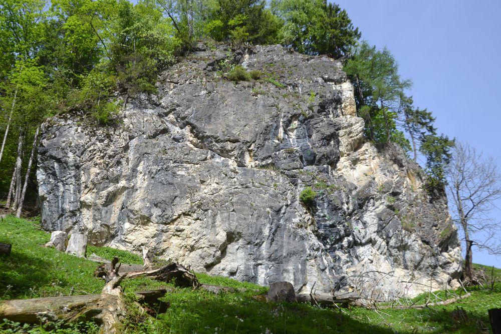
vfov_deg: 36.9
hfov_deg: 53.1
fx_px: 501
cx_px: 250
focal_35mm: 36
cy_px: 167
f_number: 7.1
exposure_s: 1/200
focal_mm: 24
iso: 100
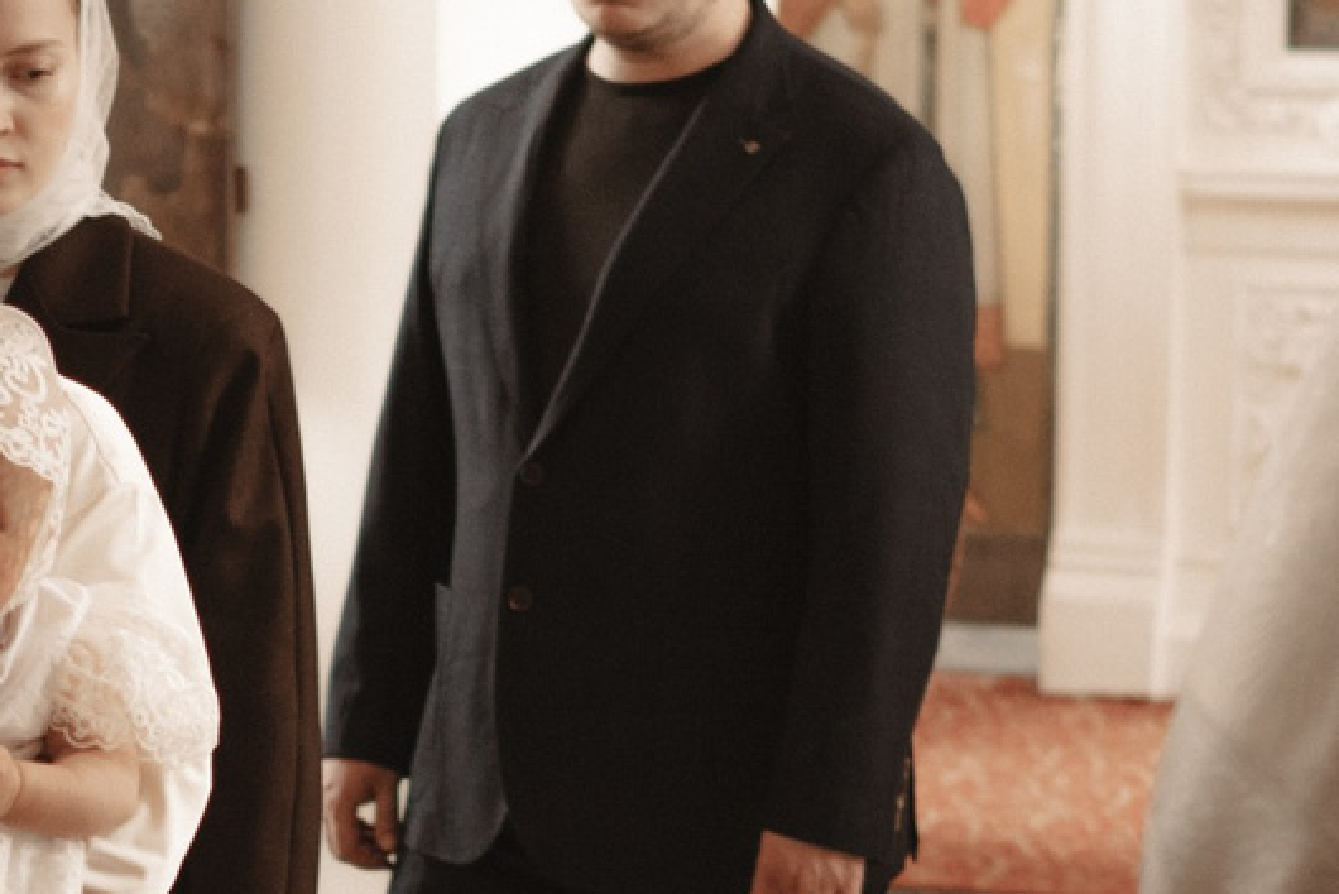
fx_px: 6289
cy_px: 1102
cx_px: 591
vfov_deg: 8.0
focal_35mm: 169
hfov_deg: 12.2
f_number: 1.8
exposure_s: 1/250
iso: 320
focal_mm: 35
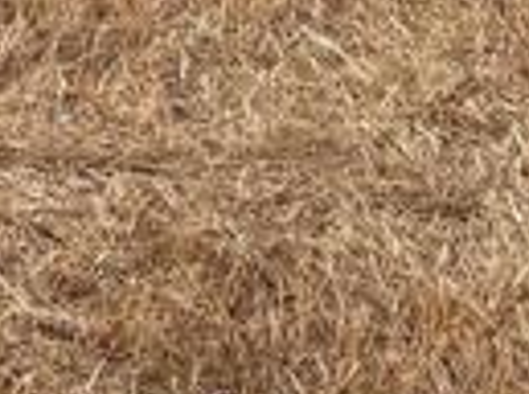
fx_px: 3155
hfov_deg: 8.2
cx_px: -1062
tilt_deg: -7.4
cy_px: -665
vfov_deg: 6.6
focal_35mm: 207
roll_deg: -0.3
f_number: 1.6
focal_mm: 5.96
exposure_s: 1/4065
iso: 50
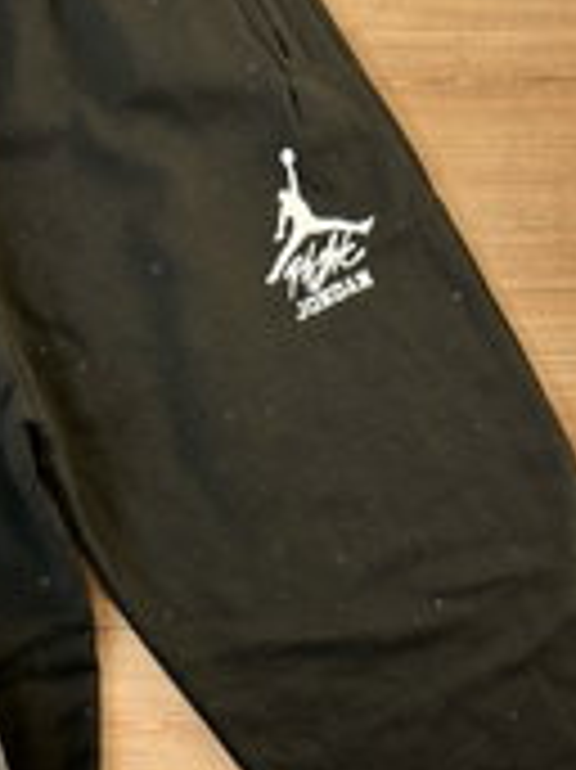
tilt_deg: -83.5
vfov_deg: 23.4
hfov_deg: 18.1
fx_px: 1799
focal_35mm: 81
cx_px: 194
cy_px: 718
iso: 50
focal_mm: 5.7
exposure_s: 1/121
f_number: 1.5
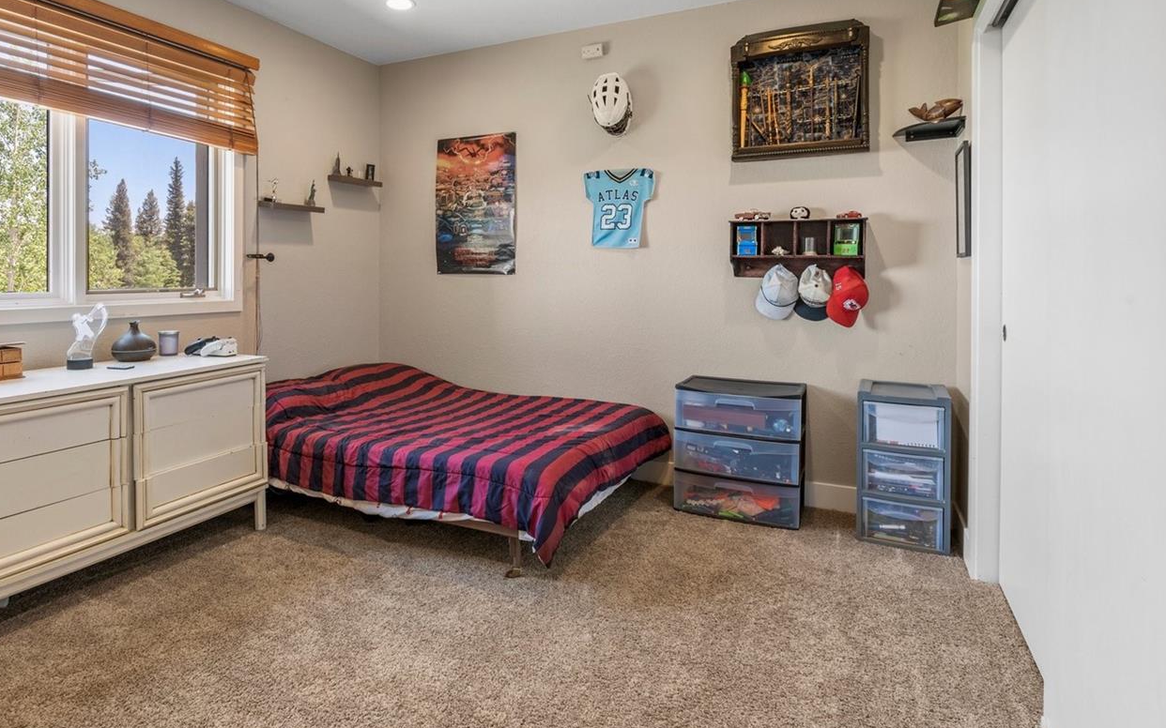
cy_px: 280
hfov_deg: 82.0
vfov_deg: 56.7
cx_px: 518
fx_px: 667
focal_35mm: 21
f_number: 11
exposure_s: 1/2.5
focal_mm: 16
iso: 640
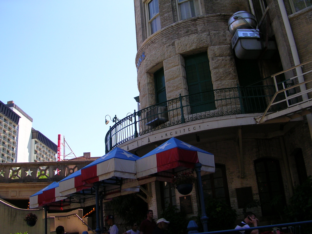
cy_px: 117
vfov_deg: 37.7
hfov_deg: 49.0
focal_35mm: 38
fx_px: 343
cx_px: 156
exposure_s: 1/416
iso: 50
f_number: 2.8
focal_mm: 5.8
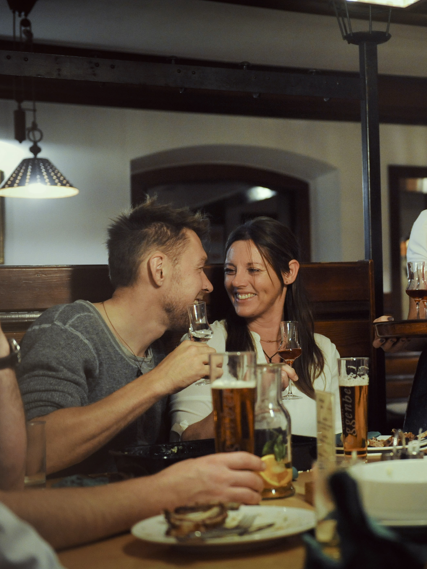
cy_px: 283
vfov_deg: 27.8
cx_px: 407
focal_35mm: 70
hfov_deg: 20.5
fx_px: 1151
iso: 3200
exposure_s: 1/200
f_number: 2.8
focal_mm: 48
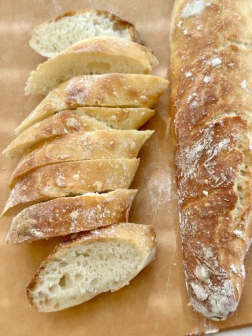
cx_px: 126
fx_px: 466
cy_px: 168
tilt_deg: -73.5
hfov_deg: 30.3
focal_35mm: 48
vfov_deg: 39.7
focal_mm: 6.86
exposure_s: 1/158
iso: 80
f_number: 1.78
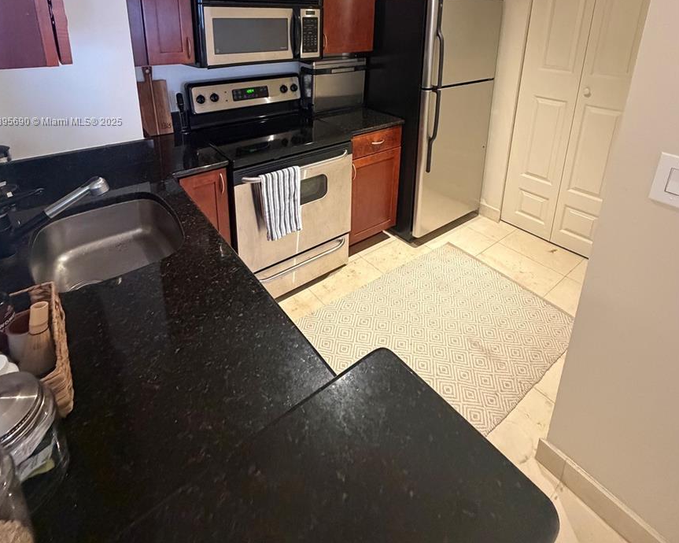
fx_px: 382
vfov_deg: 65.5
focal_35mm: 19
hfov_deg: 83.3
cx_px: 331
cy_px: 122
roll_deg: -0.2
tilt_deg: -16.1
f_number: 2.2
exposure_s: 1/60
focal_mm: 2.22
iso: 800
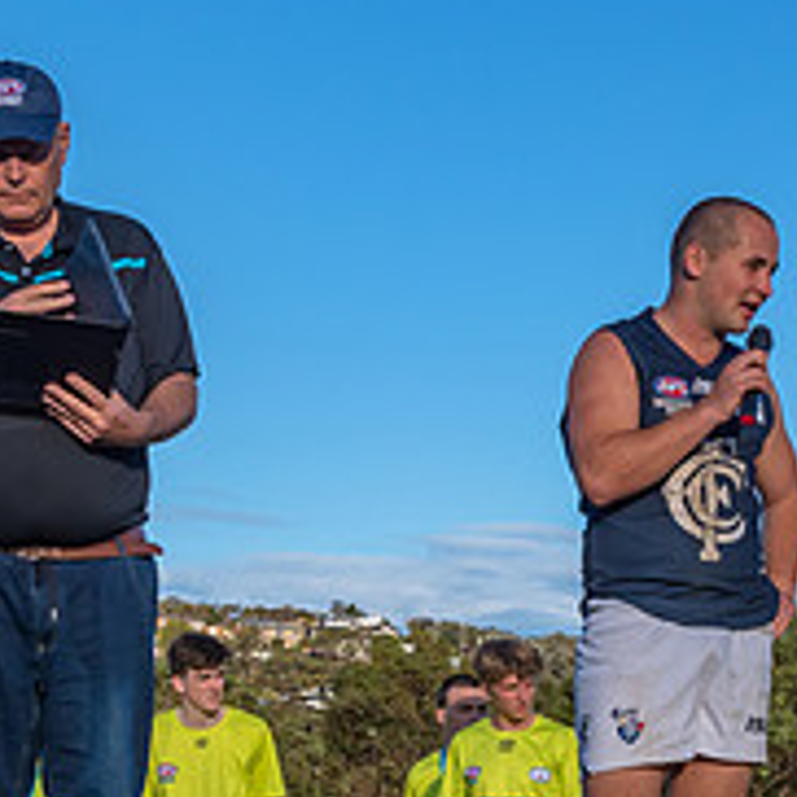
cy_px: 681
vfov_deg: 14.1
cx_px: 743
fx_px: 3204
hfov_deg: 14.0
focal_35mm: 123
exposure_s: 1/1000
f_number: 9
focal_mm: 30
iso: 400
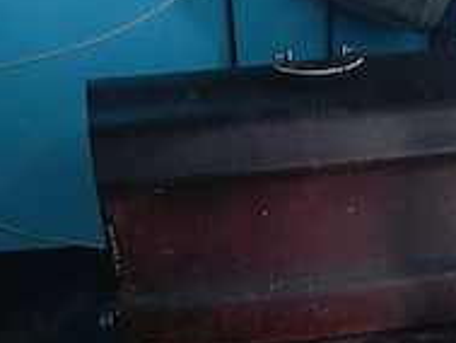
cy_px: 386
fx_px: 751
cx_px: 265
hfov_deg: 33.7
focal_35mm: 57
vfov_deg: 23.9
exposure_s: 1/24
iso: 1250
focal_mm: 3.98
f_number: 1.8
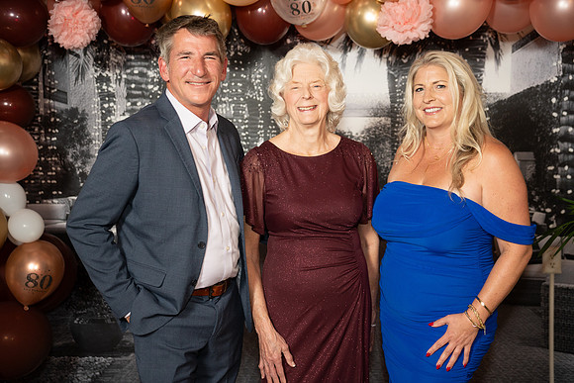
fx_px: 722
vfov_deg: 29.7
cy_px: 192
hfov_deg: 43.3
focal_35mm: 45
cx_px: 287
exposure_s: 1/160
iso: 1000
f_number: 2.8
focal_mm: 45.3
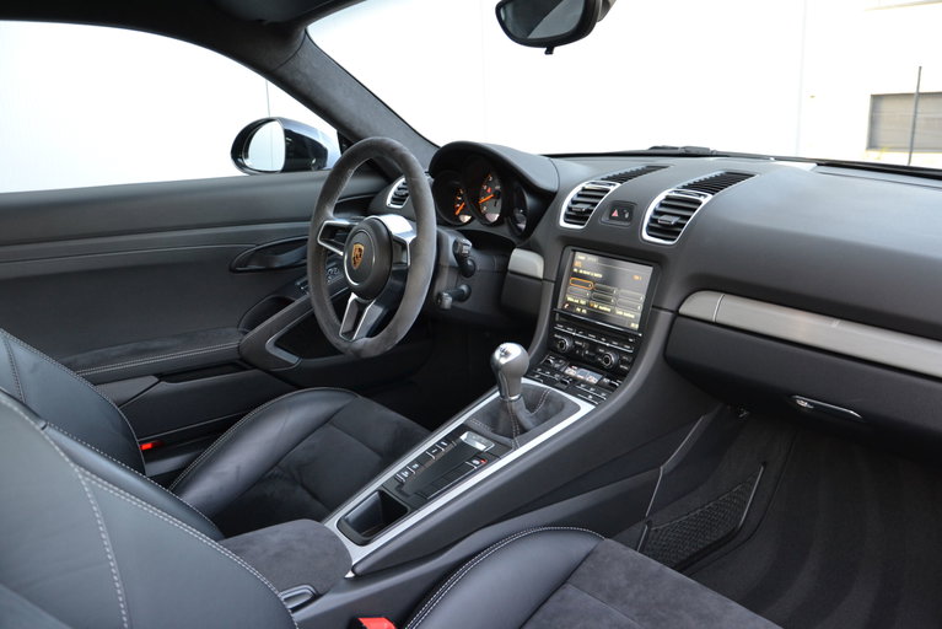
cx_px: 471
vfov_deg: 48.0
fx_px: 707
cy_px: 314
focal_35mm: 27
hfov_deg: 67.4
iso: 400
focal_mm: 18
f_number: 3.5
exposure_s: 1/40
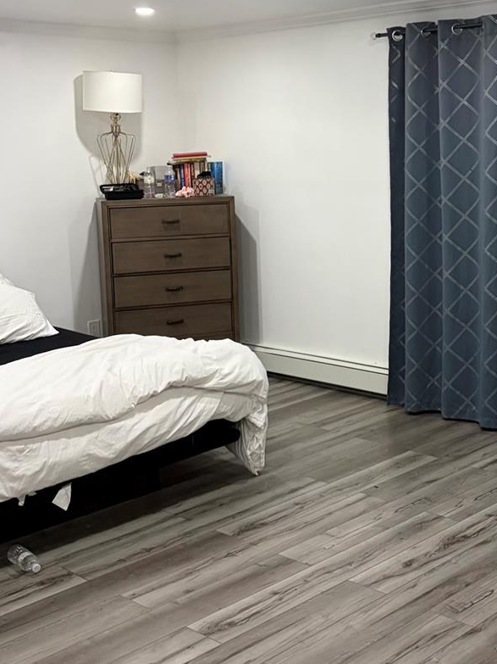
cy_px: 238
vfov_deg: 37.2
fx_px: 977
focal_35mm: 51
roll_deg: +0.9
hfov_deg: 28.1
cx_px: 378
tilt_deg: -5.1
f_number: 1.6
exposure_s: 1/60
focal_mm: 5.96
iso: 160
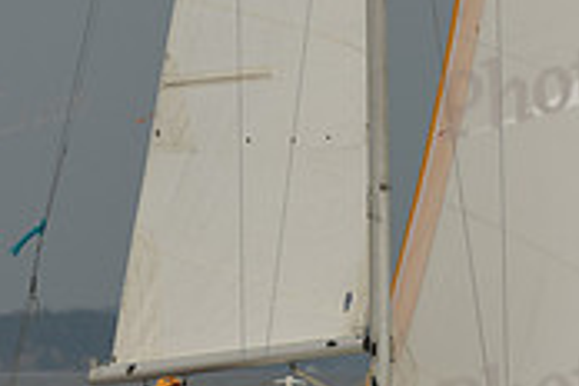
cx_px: 266
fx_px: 12850
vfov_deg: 1.7
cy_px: 581
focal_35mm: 799
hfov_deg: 2.6
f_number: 5.6
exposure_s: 1/640
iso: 250
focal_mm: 240
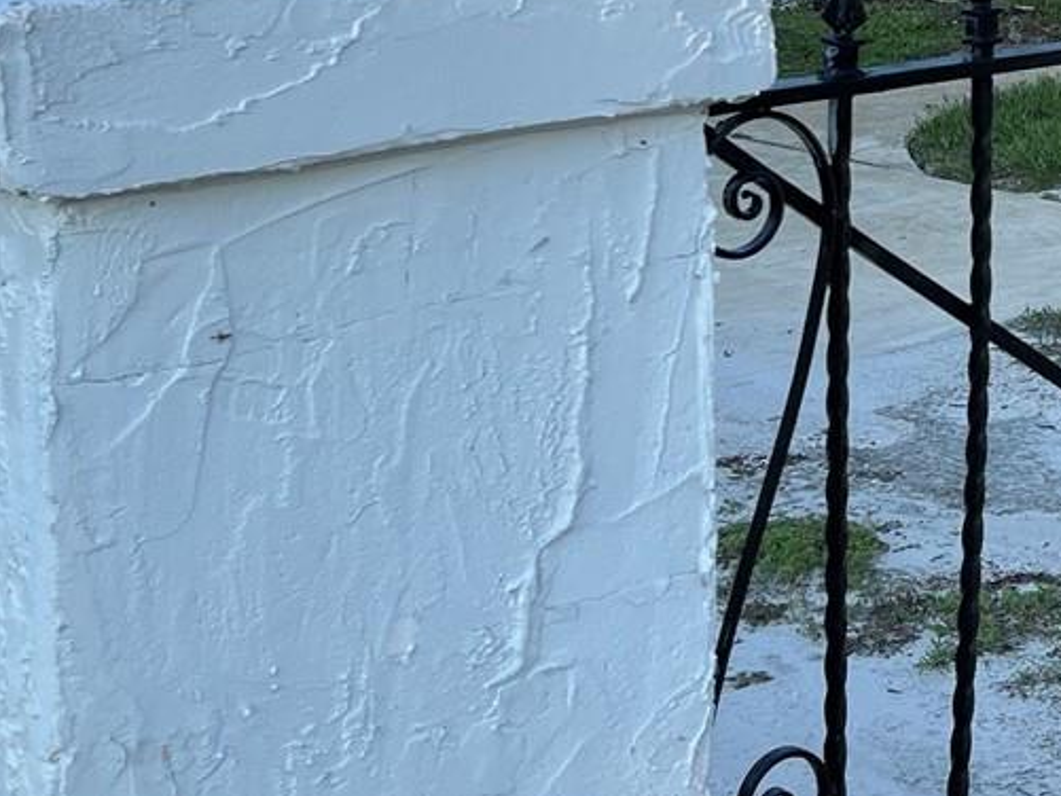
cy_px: -273
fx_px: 2545
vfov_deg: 16.7
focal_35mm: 83
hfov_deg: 21.3
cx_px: 1381
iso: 50
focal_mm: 5.1
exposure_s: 1/1096
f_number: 1.6
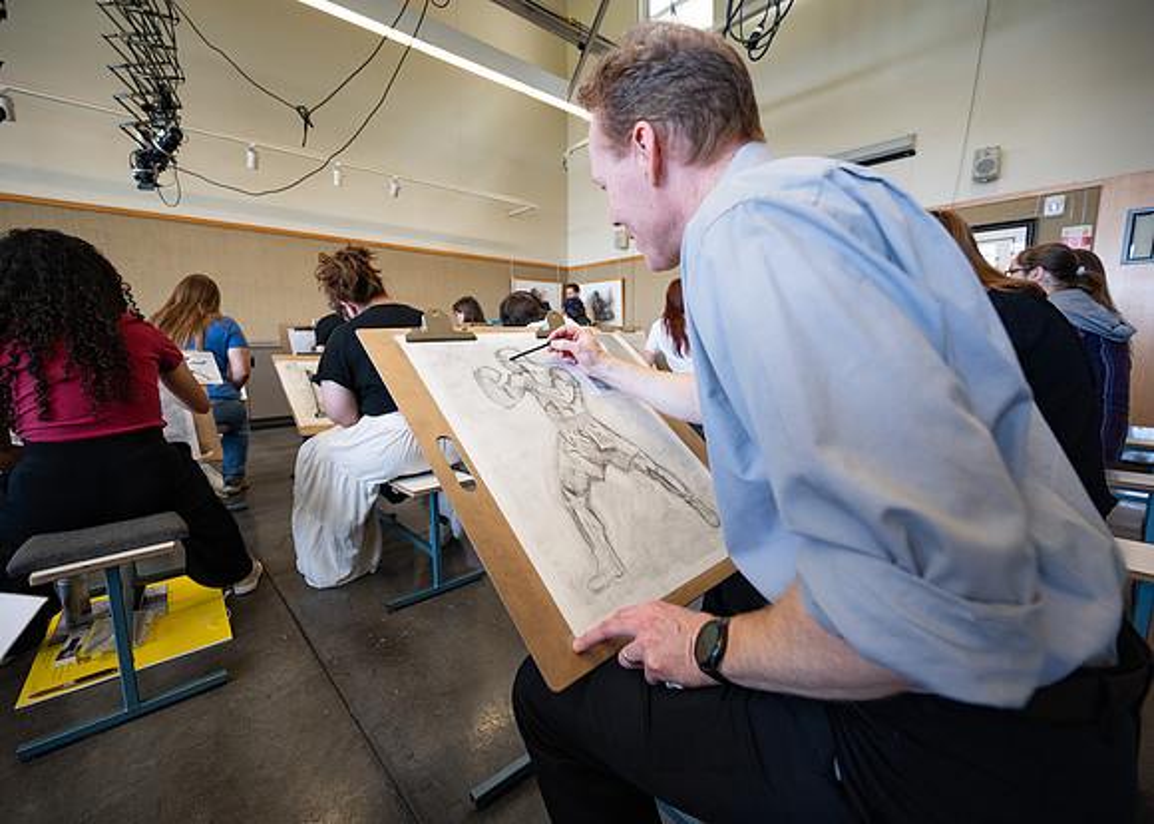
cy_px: 412
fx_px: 481
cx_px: 586
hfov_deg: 100.3
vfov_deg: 81.1
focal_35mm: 15
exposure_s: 1/160
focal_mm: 14
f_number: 4
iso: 800
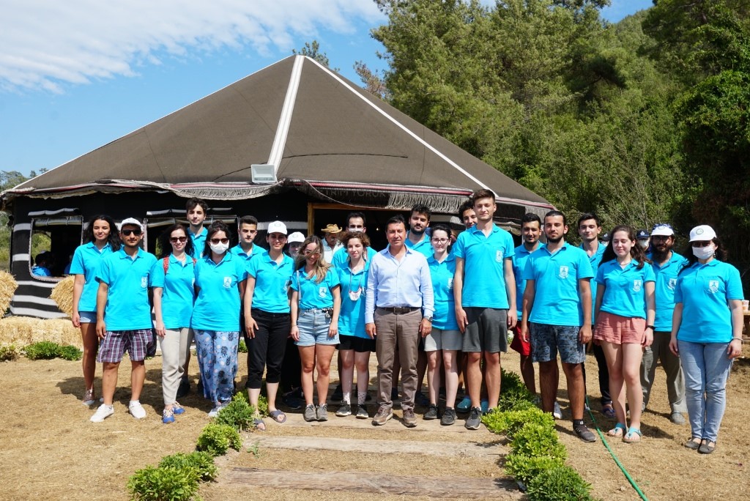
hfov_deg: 64.5
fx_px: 594
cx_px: 375
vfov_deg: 45.7
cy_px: 250
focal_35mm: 28
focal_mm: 19
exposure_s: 1/125
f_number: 11
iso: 100
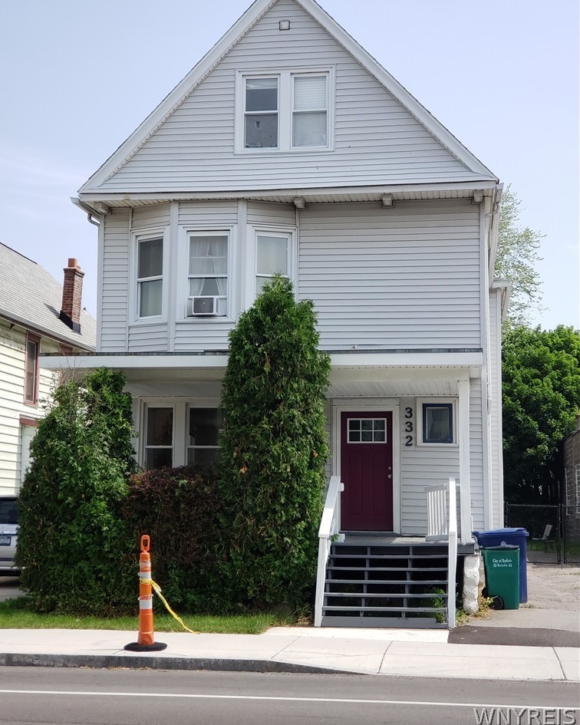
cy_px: 341
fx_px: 1180
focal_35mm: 55
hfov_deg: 27.6
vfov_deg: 34.1
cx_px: 286
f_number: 2.4
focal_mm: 6
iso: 32
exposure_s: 1/435
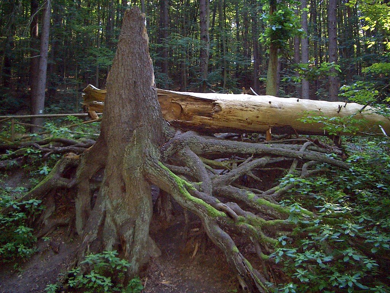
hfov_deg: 52.6
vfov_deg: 40.7
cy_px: 146
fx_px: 394
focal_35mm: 35
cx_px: 195
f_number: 2.6
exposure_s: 1/60
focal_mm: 5.8
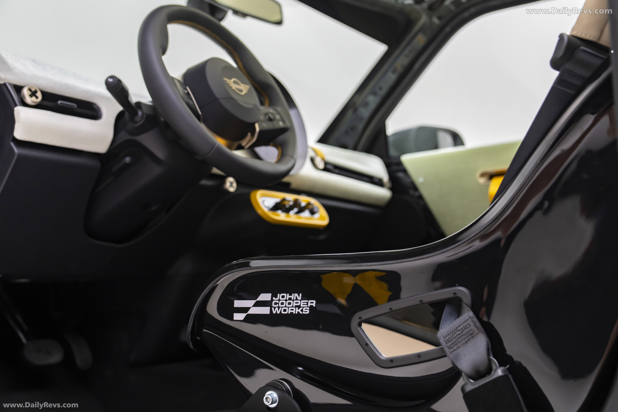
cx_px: 309
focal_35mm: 41
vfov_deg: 32.6
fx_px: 704
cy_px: 206
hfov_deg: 47.4
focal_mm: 41
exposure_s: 1/20
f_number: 4
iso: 500
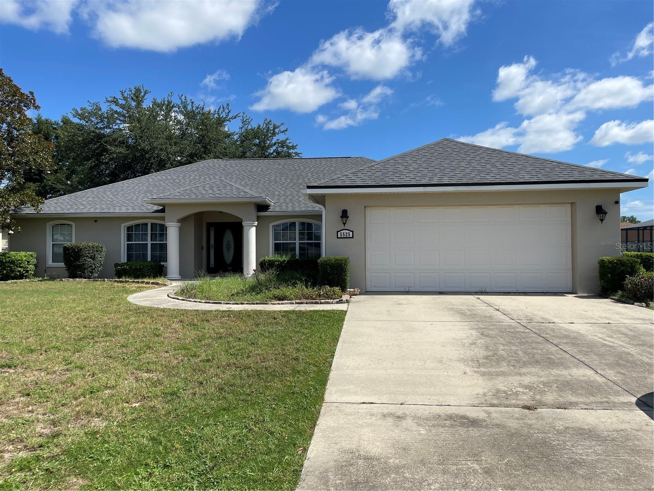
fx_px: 491
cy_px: 246
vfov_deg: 53.1
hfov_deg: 67.3
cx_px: 327
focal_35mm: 26
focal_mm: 4.2
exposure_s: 1/4464
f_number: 1.6
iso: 32
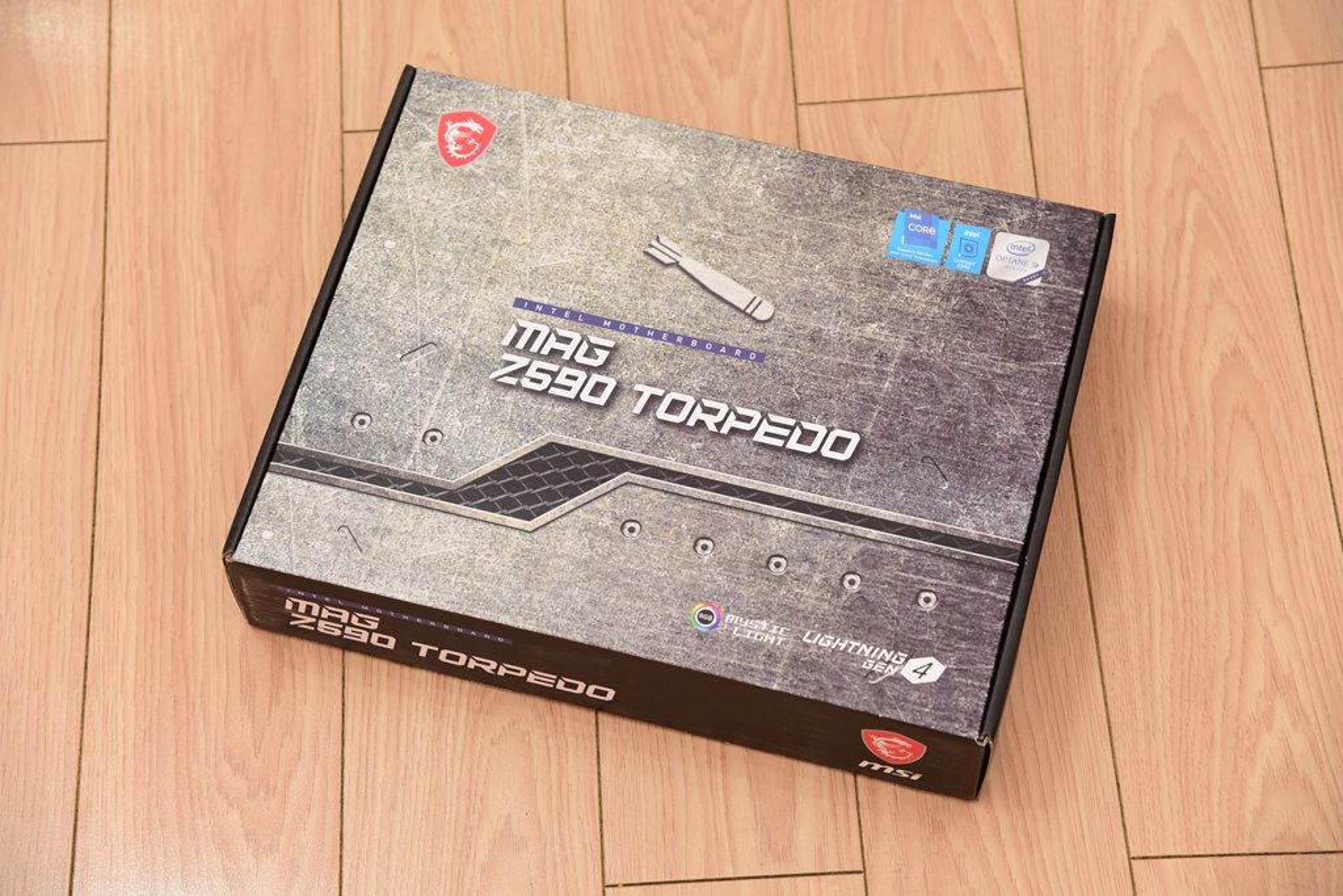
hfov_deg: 24.8
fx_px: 3059
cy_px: 448
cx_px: 672
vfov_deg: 16.7
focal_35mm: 82
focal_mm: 82
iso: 1600
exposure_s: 1/60
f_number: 5.6
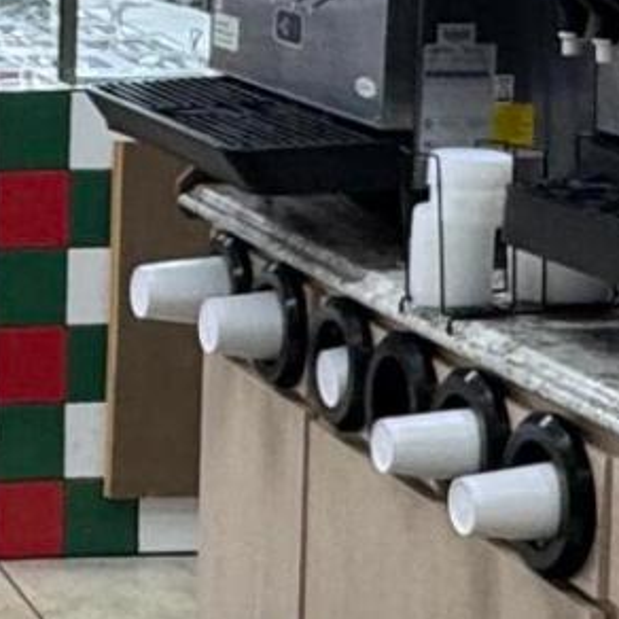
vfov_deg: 14.1
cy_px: -17
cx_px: -316
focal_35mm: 122
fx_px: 2468
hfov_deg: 13.5
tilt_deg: -4.7
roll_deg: -1.0
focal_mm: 2.22
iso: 100
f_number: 2.2
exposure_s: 1/120
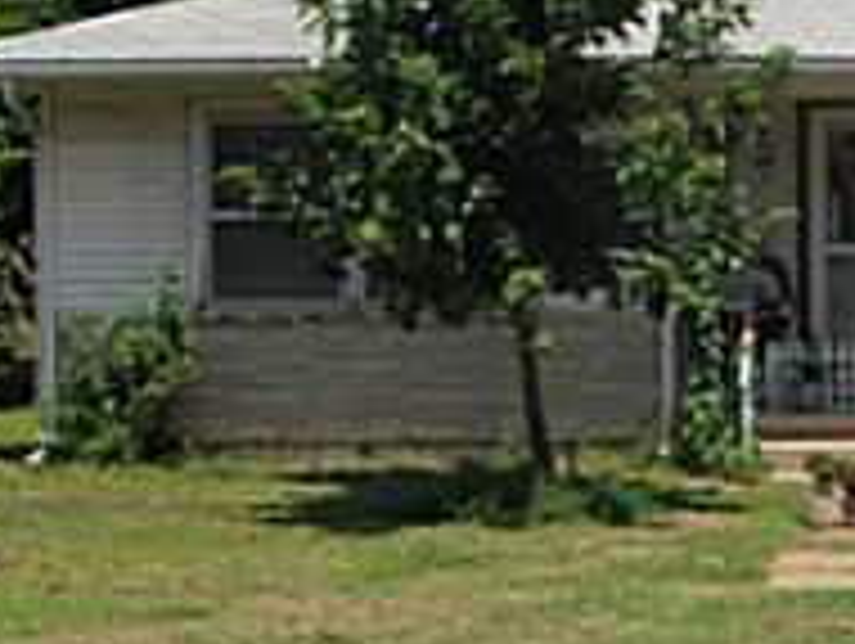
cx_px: 1120
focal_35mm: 121
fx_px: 2992
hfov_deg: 15.5
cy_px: 383
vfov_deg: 12.3
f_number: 7.8
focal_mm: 6.3
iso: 64
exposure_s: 1/160
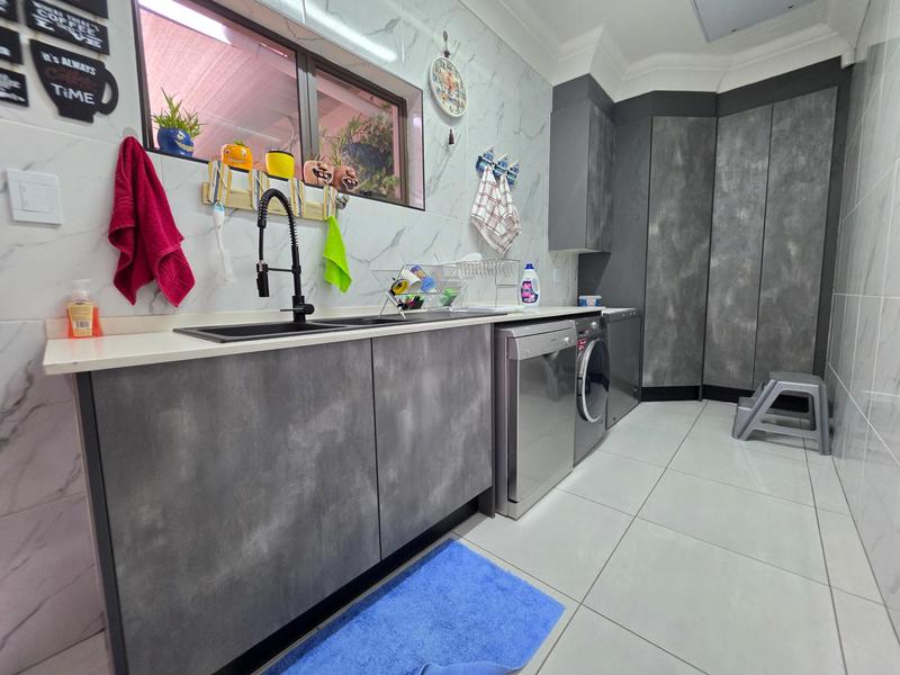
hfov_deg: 106.2
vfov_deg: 89.9
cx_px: 450
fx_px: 338
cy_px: 338
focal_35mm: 13
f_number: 1.9
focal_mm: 2.2
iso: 320
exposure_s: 1/50
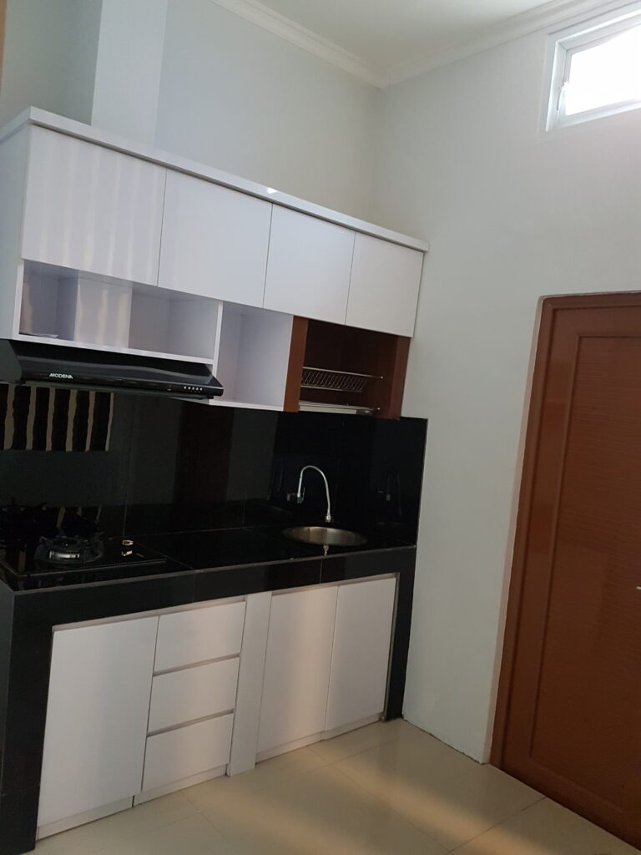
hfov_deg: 53.1
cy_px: 428
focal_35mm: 26
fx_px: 642
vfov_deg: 67.3
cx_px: 320
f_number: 1.7
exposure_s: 1/10
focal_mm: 4.2
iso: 250
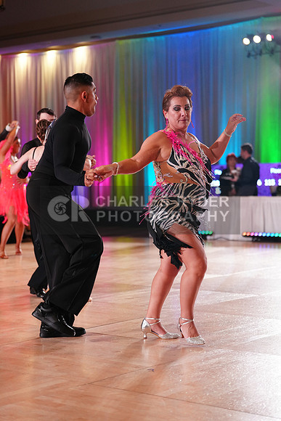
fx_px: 842
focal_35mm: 72
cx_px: 140
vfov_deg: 28.1
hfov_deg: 18.9
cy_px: 210
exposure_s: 1/640
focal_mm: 72
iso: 2000
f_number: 2.8
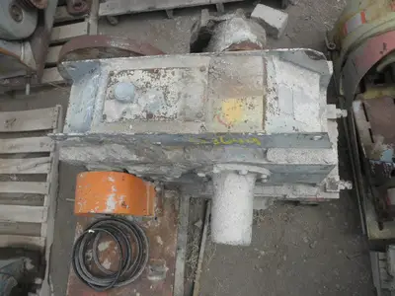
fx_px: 320
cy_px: 148
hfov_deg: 63.4
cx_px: 198
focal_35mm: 28
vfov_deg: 49.7
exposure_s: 1/640
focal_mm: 5
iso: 64
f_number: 3
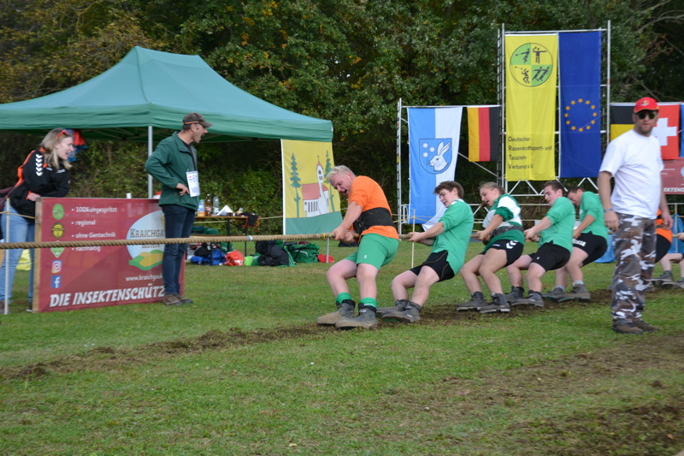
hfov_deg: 27.0
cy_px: 228
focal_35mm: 75
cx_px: 342
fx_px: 1425
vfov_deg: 18.2
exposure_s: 1/125
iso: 160
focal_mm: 50
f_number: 5.6
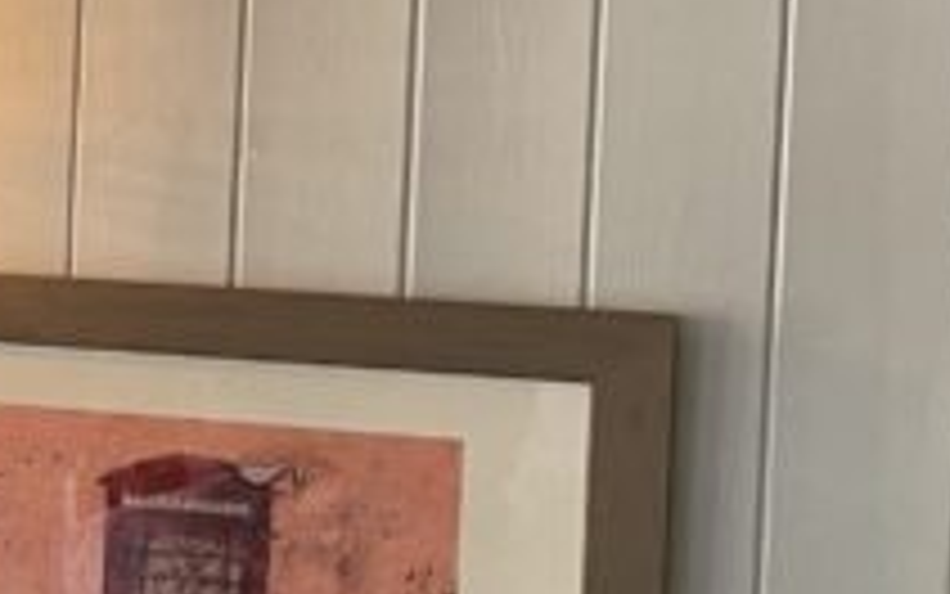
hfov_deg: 12.9
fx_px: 3470
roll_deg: -2.1
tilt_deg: -2.3
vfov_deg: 9.8
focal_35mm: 134
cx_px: -1148
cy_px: 108
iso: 64
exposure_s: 1/50
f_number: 1.6
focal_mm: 4.2
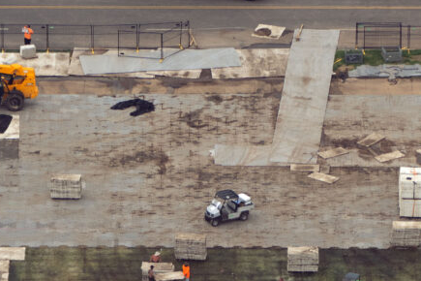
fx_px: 5882
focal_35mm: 503
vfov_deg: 2.7
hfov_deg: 4.1
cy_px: 224
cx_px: 154
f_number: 5.6
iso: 200
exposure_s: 1/640
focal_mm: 146
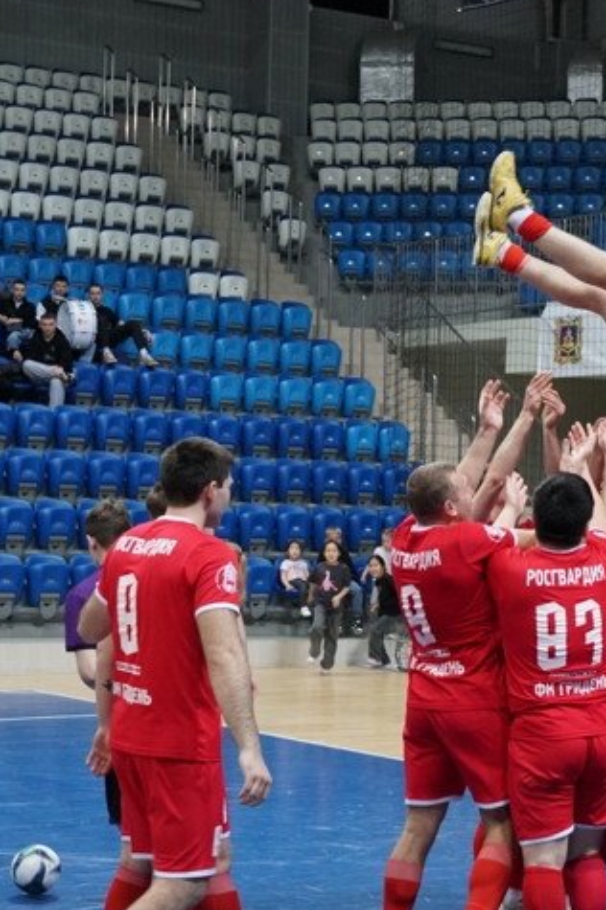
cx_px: 595
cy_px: 450
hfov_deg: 14.9
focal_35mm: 90
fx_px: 2276
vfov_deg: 22.6
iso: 1600
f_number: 4.5
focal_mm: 38
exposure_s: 1/160
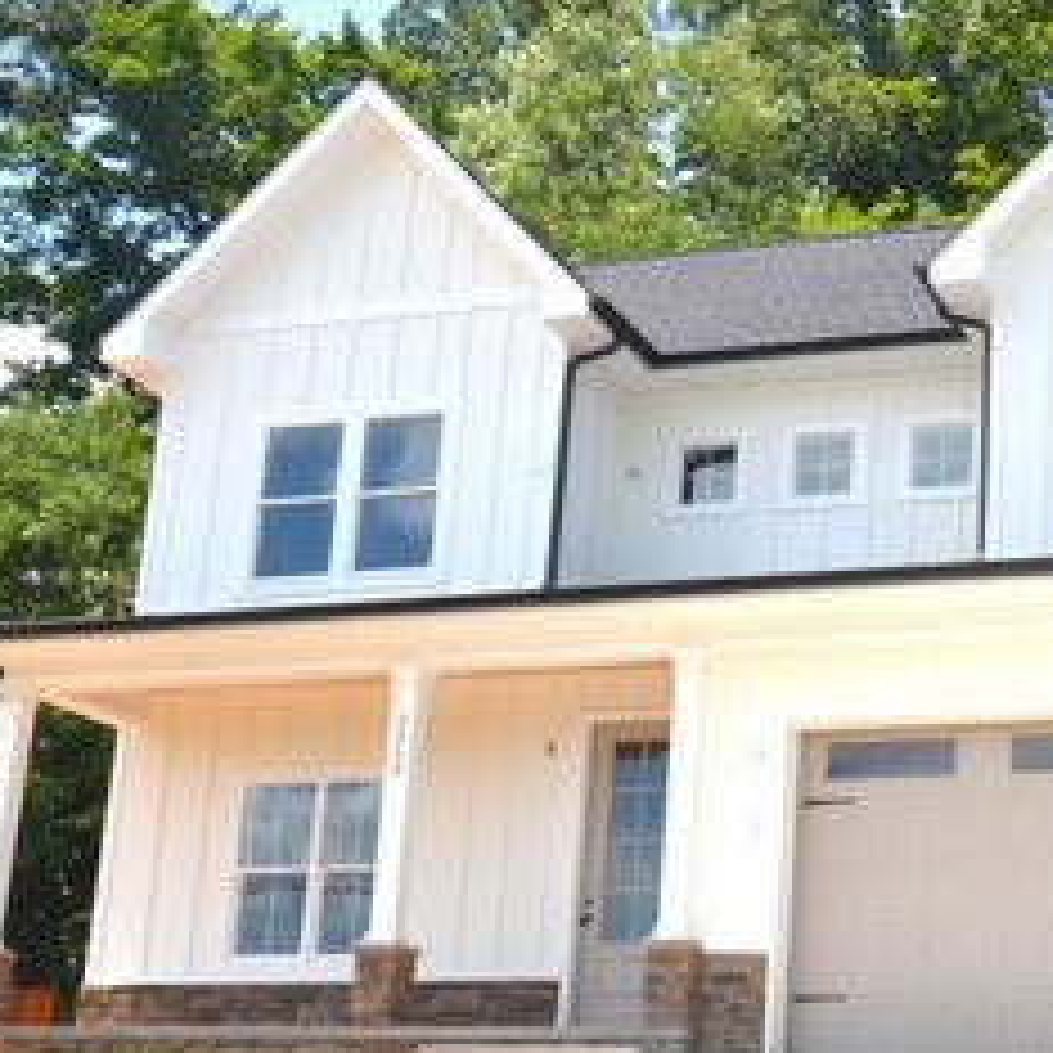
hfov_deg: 27.2
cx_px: 1022
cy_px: 673
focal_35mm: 60
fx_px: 2065
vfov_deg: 28.5
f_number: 25
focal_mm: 22
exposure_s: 1/250
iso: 800
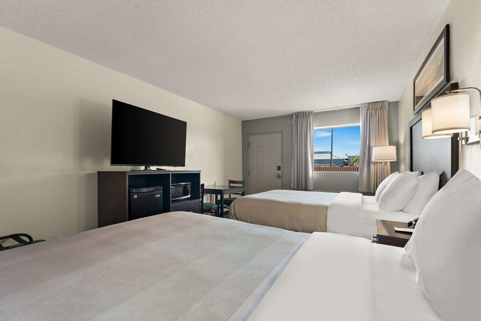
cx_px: 240
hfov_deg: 98.9
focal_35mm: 15
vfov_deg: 75.9
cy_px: 160
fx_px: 206
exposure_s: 2
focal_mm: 15.4
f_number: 8
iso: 320
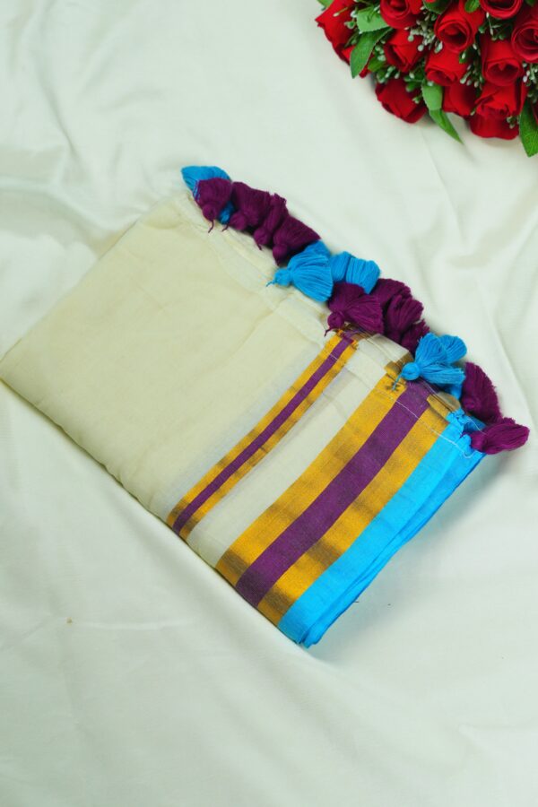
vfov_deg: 25.7
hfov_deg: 17.3
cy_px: 404
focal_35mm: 79
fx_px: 1771
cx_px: 269
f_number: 4
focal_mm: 52.7
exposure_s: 1/160
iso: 100
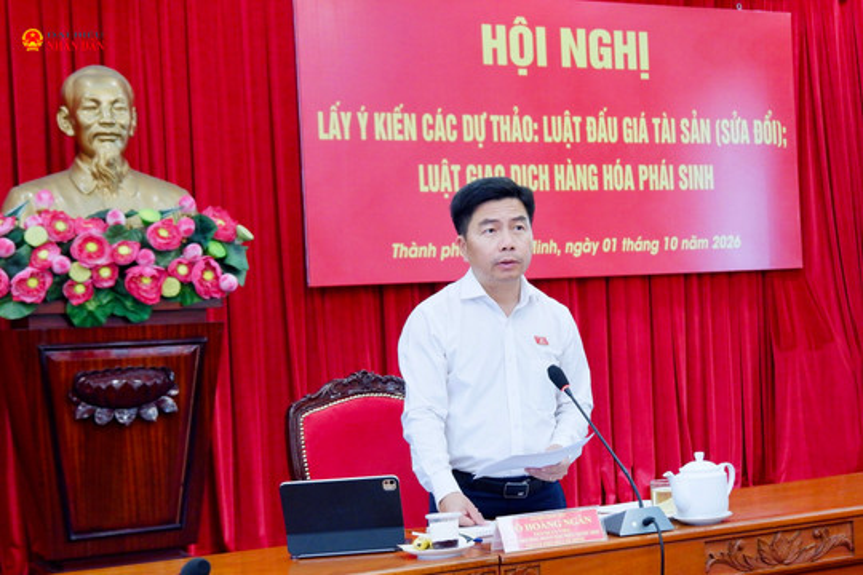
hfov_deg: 32.4
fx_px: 1486
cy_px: 288
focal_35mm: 62
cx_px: 432
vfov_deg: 21.9
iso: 3200
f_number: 4
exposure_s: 1/75
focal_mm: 41.1
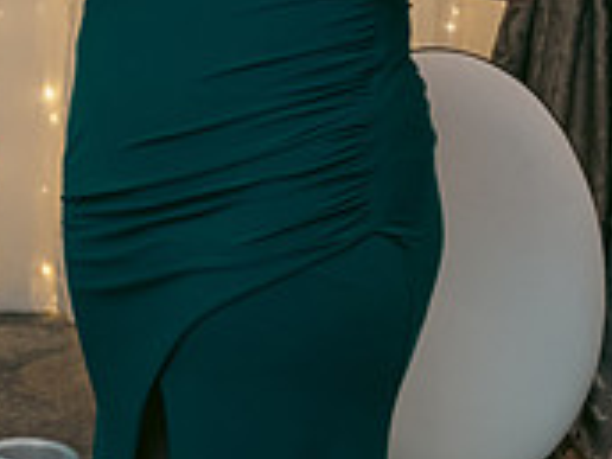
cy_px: -201
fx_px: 2758
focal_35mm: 156
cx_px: -388
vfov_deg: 9.3
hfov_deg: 11.9
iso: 800
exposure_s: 1/160
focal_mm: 48
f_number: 3.5
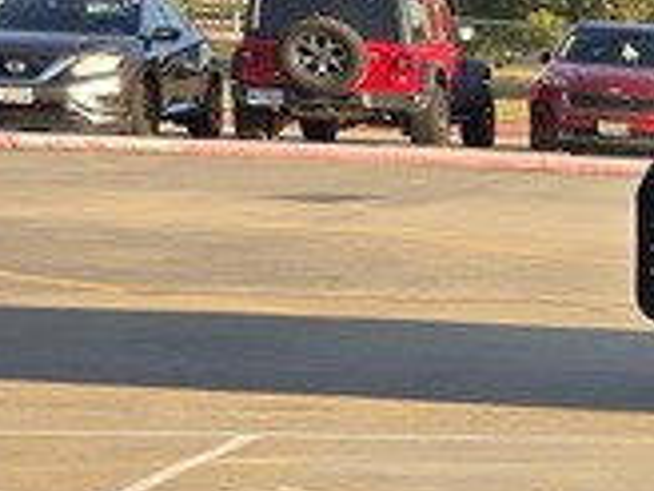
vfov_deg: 10.2
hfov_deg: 10.0
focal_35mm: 144
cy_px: 571
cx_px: 1998
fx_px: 2721
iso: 12
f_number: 1.7
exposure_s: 1/237
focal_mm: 6.3
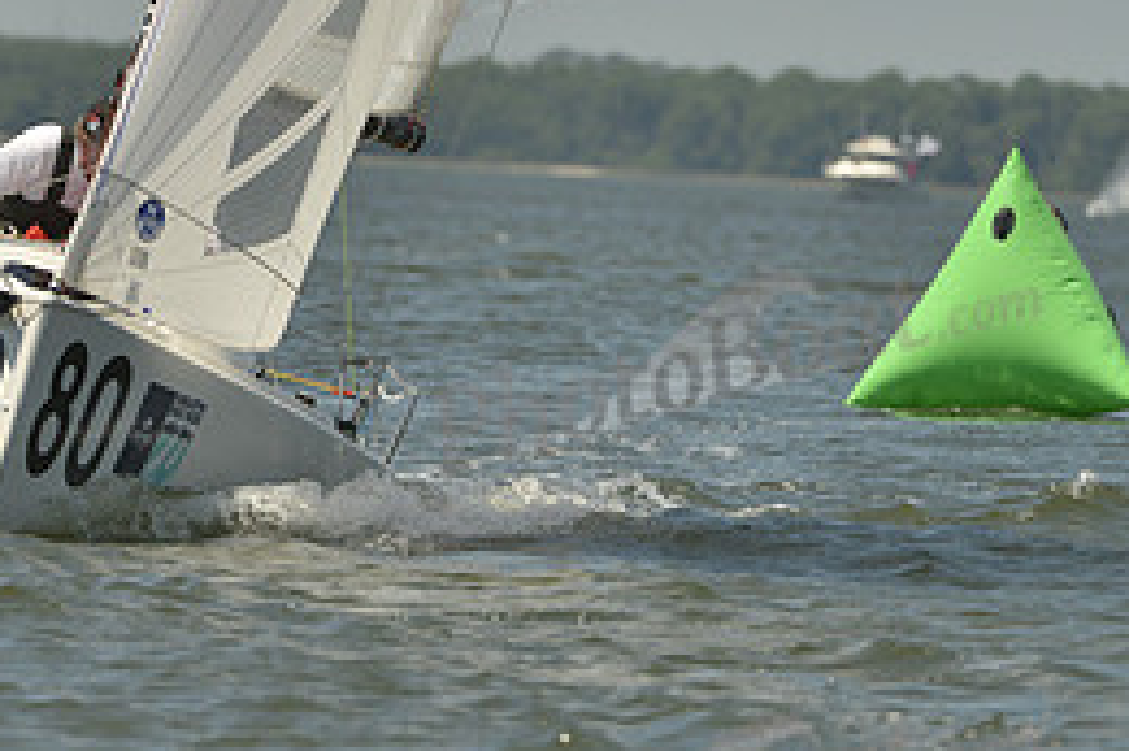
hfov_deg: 2.3
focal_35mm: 893
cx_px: 208
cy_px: 198
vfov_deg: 1.5
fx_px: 27987
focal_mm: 400
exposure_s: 1/1250
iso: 280
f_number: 9
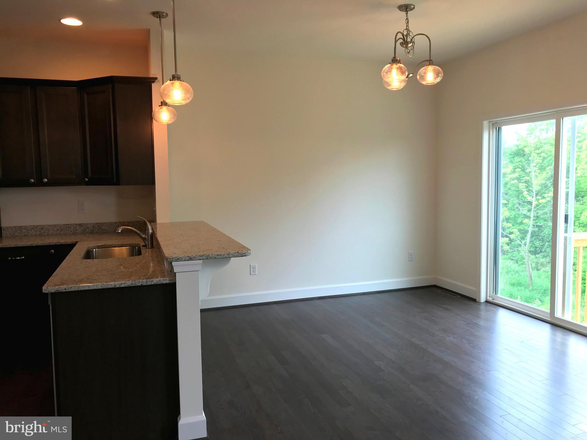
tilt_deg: -3.9
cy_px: 220
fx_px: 475
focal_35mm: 28
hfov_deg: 63.4
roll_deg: +0.5
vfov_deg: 49.7
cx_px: 294
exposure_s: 1/60
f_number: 1.8
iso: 25
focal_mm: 3.99
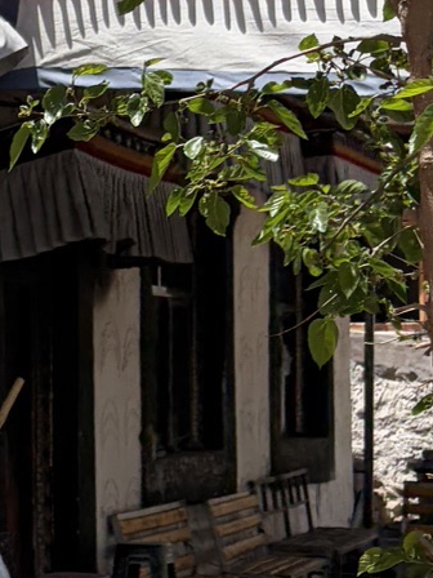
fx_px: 1935
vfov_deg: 17.0
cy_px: 337
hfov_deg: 11.4
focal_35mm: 116
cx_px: -447
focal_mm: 5.96
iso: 50
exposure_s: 1/2985
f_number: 1.6
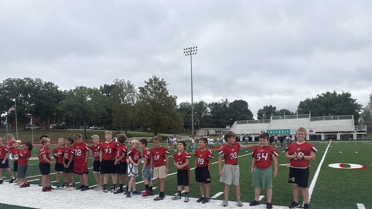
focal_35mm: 28
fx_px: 276
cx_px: 196
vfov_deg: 40.8
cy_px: 145
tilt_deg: -1.7
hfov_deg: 67.9
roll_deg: +1.1
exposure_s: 1/2000
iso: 80
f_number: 1.78
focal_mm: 6.76
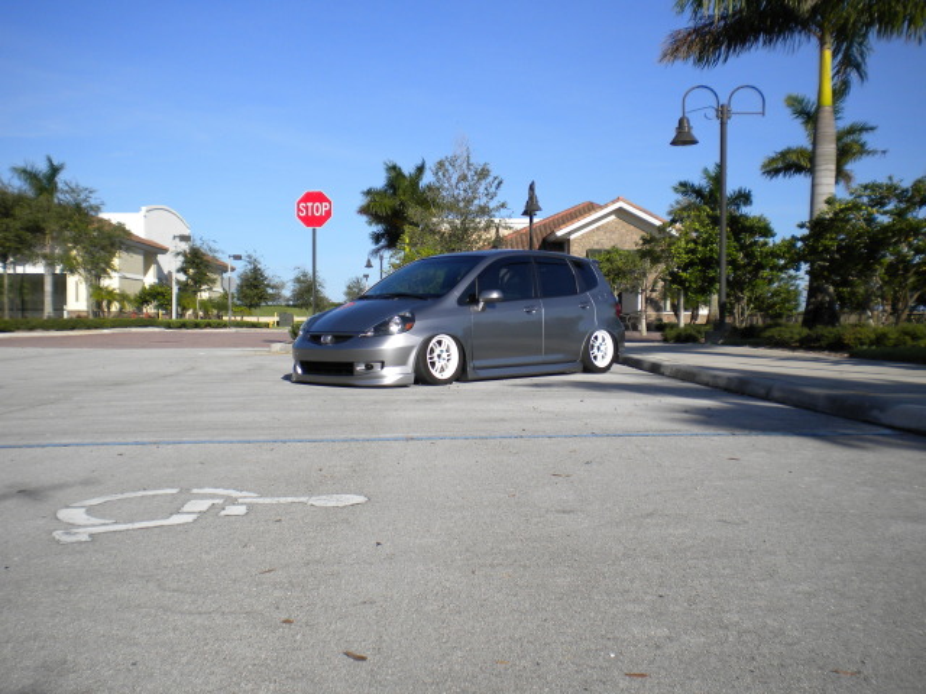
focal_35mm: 35
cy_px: 347
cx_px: 463
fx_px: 936
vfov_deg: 40.7
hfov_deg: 52.6
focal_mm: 6.3
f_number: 4.6
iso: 80
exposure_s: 1/900
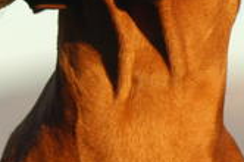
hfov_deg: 2.0
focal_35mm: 1046
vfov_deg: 1.3
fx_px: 7079
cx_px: -36
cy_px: 54
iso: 200
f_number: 4
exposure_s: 1/400
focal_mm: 145
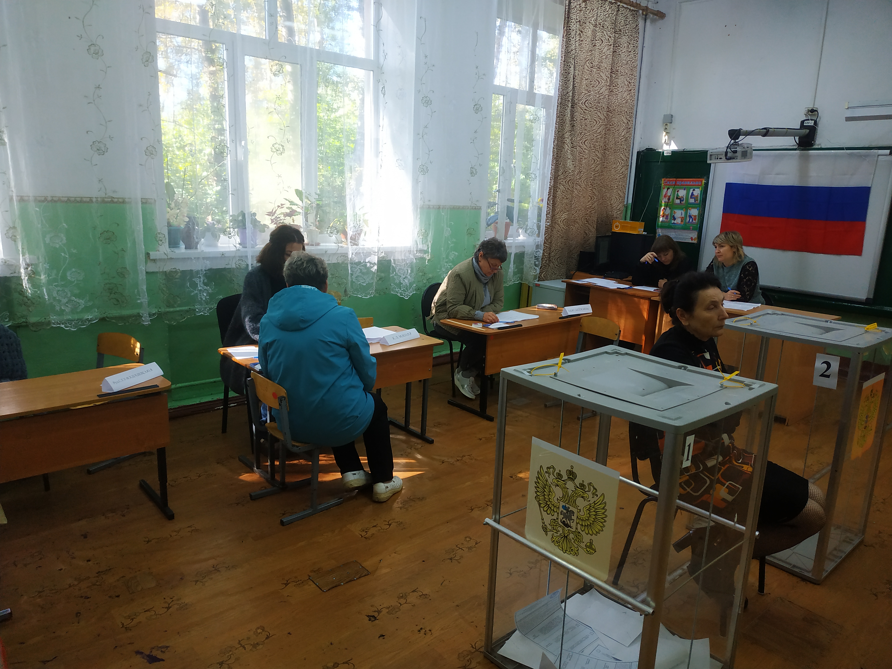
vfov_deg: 56.8
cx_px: 446
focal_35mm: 24
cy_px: 334
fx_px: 618
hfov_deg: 71.6
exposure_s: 1/100
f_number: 1.9
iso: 320
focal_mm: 3.94
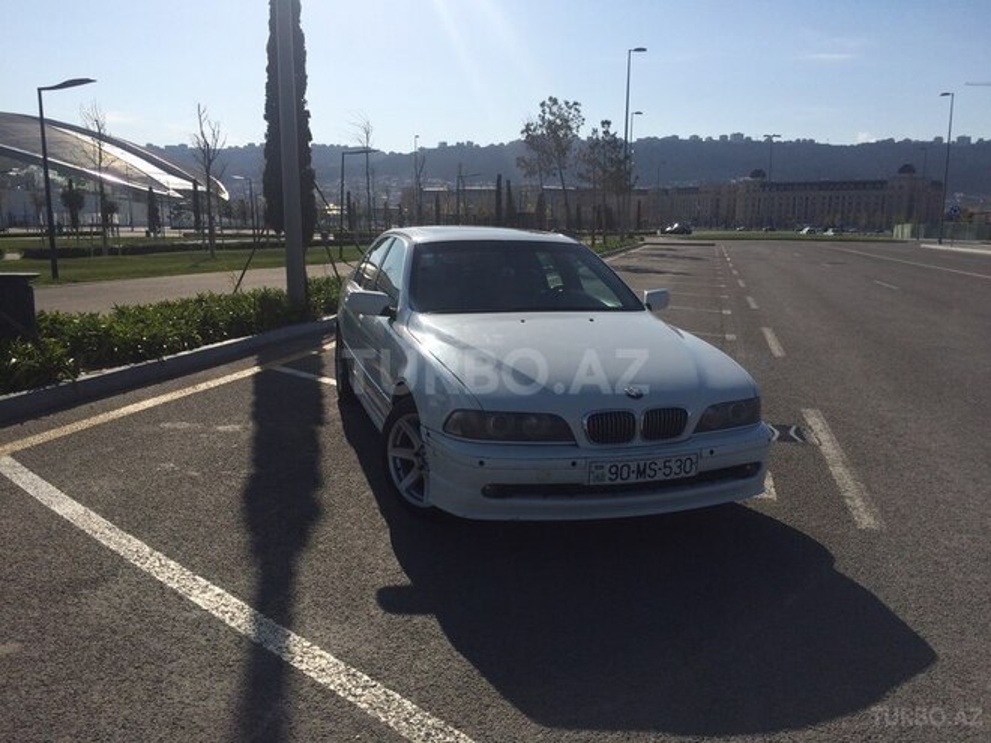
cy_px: 372
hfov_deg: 61.7
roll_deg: -1.1
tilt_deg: -9.7
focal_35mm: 29
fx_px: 830
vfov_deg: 48.2
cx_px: 496
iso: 32
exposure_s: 1/5128
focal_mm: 4.15
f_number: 2.2
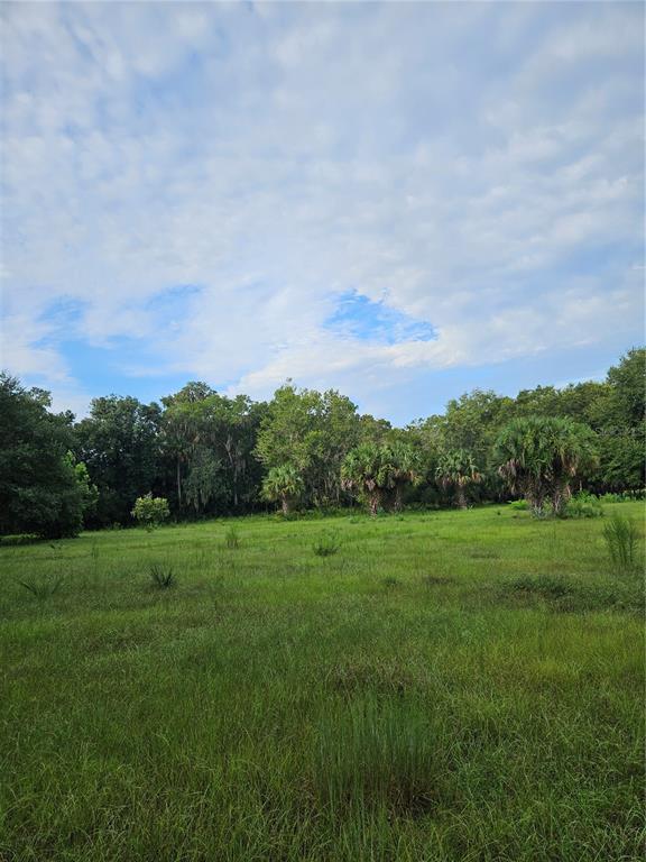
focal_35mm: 23
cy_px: 431
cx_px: 323
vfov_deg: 73.9
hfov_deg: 58.9
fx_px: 572
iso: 25
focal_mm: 5.4
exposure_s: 1/1182
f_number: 1.8
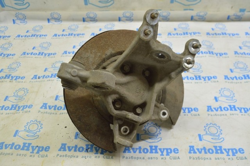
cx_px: 125
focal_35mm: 34
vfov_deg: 38.3
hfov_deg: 55.2
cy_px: 83
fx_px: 239
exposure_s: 1/20
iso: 400
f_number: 5.6
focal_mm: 23
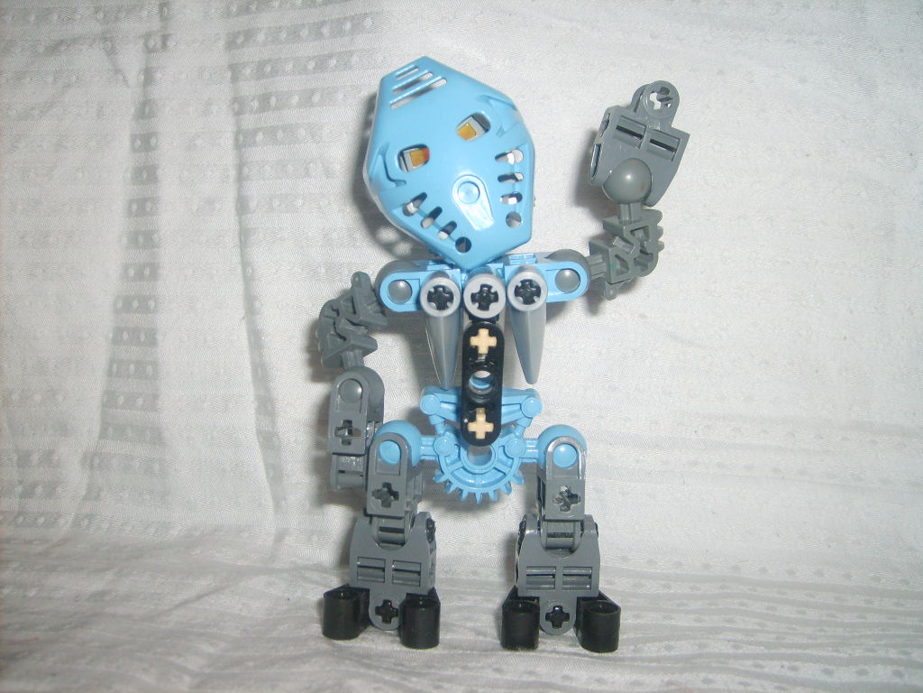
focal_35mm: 35
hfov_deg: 52.6
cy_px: 346
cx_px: 462
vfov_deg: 40.7
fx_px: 933
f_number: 2.8
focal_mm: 5.8
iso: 100
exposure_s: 1/45
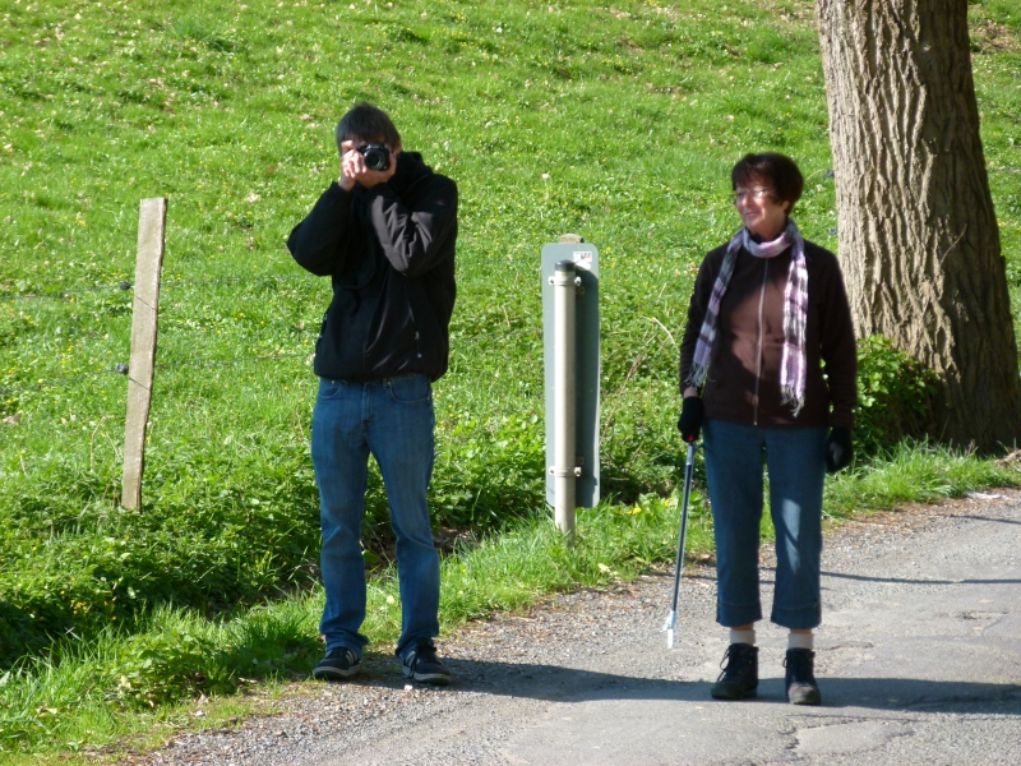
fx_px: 7079
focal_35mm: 240
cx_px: 510
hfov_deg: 8.2
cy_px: 383
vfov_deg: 6.2
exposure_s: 1/320
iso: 100
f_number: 3.9
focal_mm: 43.3
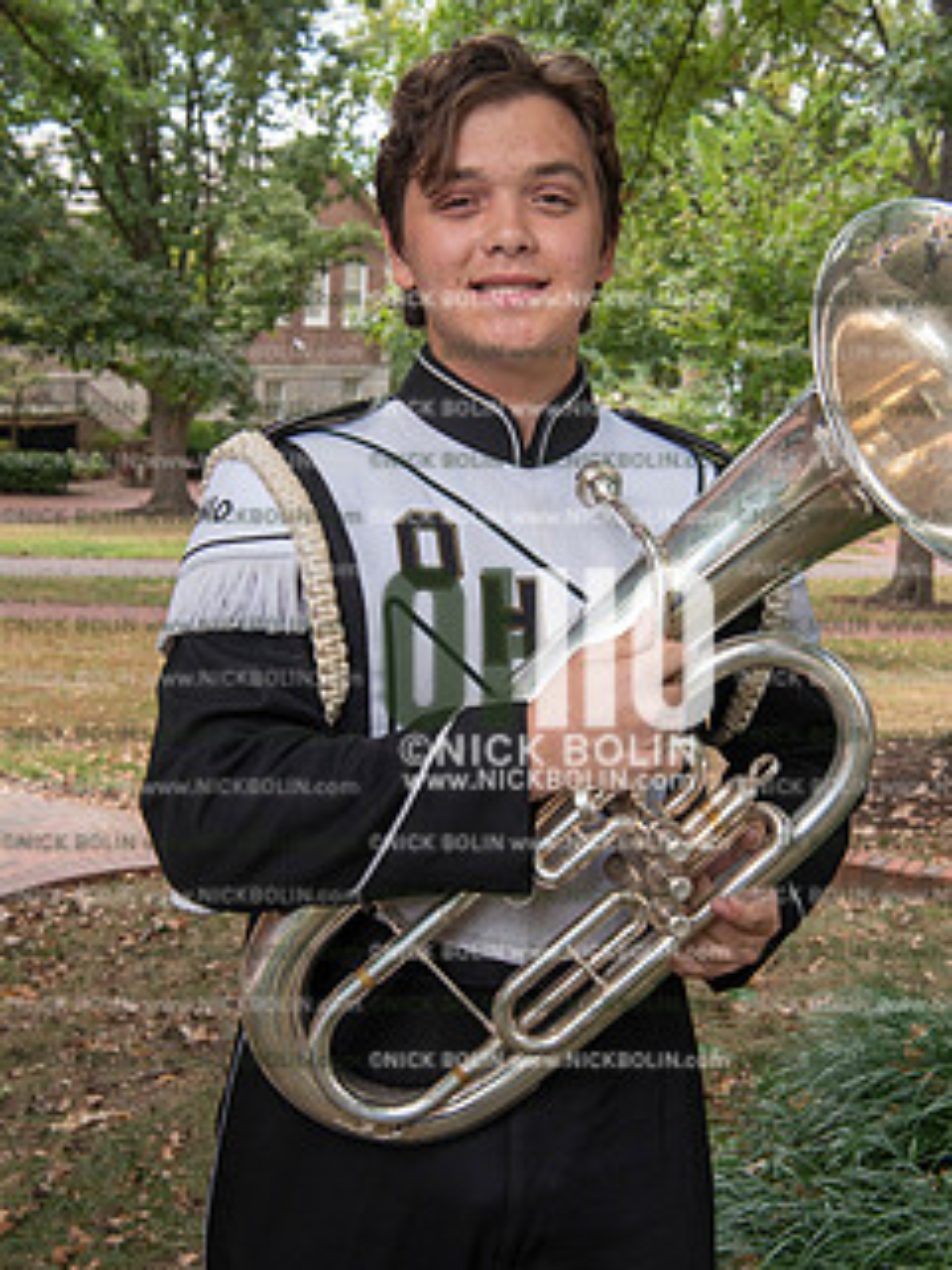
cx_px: 547
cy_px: 679
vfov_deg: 35.5
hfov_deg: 27.0
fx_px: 1980
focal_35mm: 54
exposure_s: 1/100
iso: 500
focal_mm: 40
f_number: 8
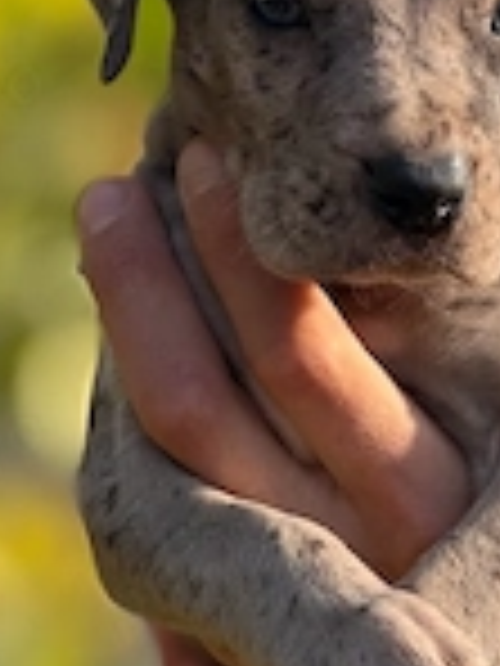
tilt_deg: -0.4
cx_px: 338
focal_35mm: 271
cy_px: 576
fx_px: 5219
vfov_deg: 7.3
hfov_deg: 5.5
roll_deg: +0.6
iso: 50
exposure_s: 1/372
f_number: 2.8
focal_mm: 16.89
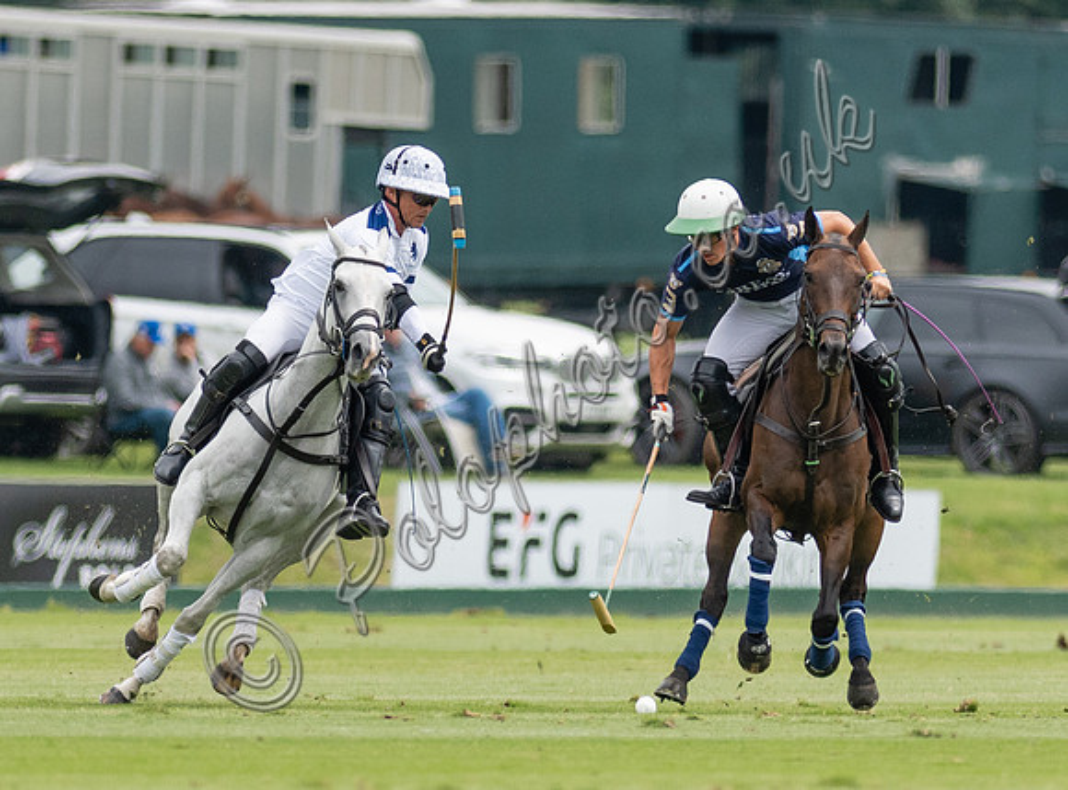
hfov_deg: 2.0
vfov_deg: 1.5
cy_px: 564
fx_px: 29980
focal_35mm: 977
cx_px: 722
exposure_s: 1/8000
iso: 400
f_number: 2.8
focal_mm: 300
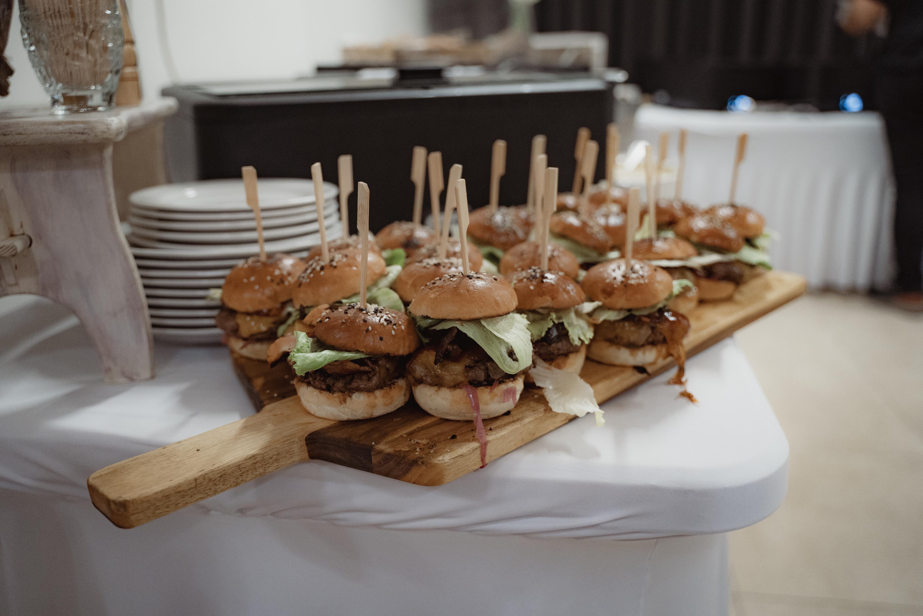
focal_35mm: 30
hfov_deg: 61.9
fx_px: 769
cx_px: 462
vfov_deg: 43.6
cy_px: 308
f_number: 2.8
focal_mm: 30
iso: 3200
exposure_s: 1/250
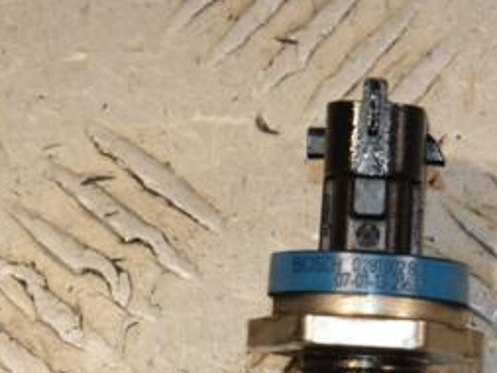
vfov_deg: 4.1
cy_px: 306
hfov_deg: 5.5
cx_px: 450
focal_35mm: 359
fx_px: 5159
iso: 800
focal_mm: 105
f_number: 9
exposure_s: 1/200
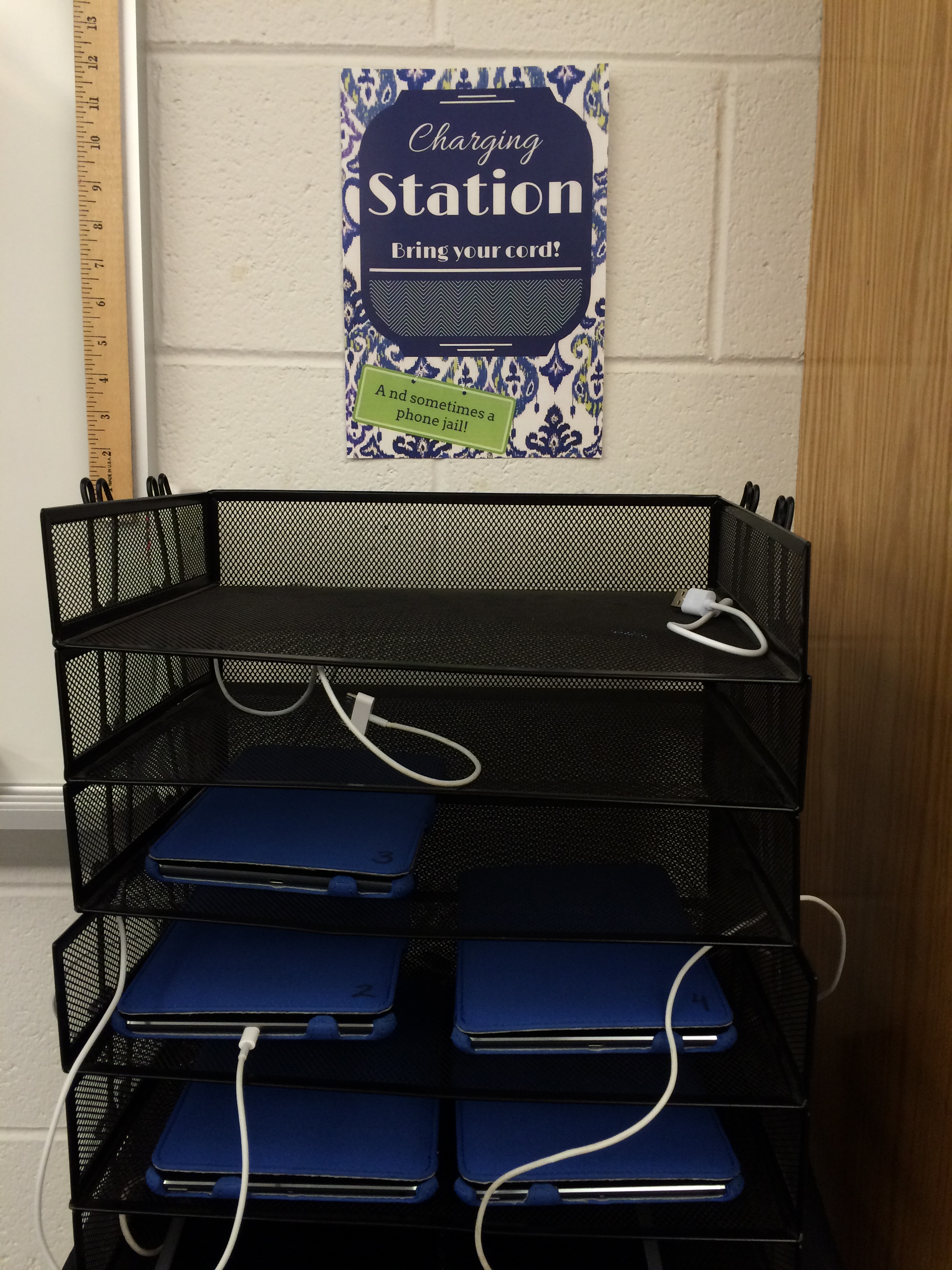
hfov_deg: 48.2
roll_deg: -0.6
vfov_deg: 61.7
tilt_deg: -8.8
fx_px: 1063
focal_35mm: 29
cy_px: 635
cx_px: 476
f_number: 2.2
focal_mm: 4.15
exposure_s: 1/30
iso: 100
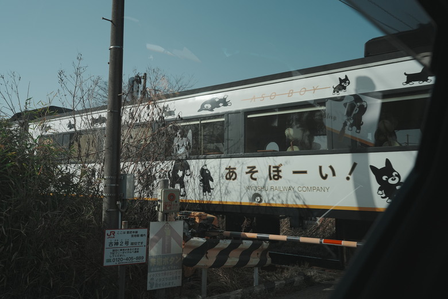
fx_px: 361
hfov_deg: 63.7
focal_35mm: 29
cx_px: 224
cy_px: 150
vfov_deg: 45.0
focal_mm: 29
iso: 250
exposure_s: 1/800
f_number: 5.6
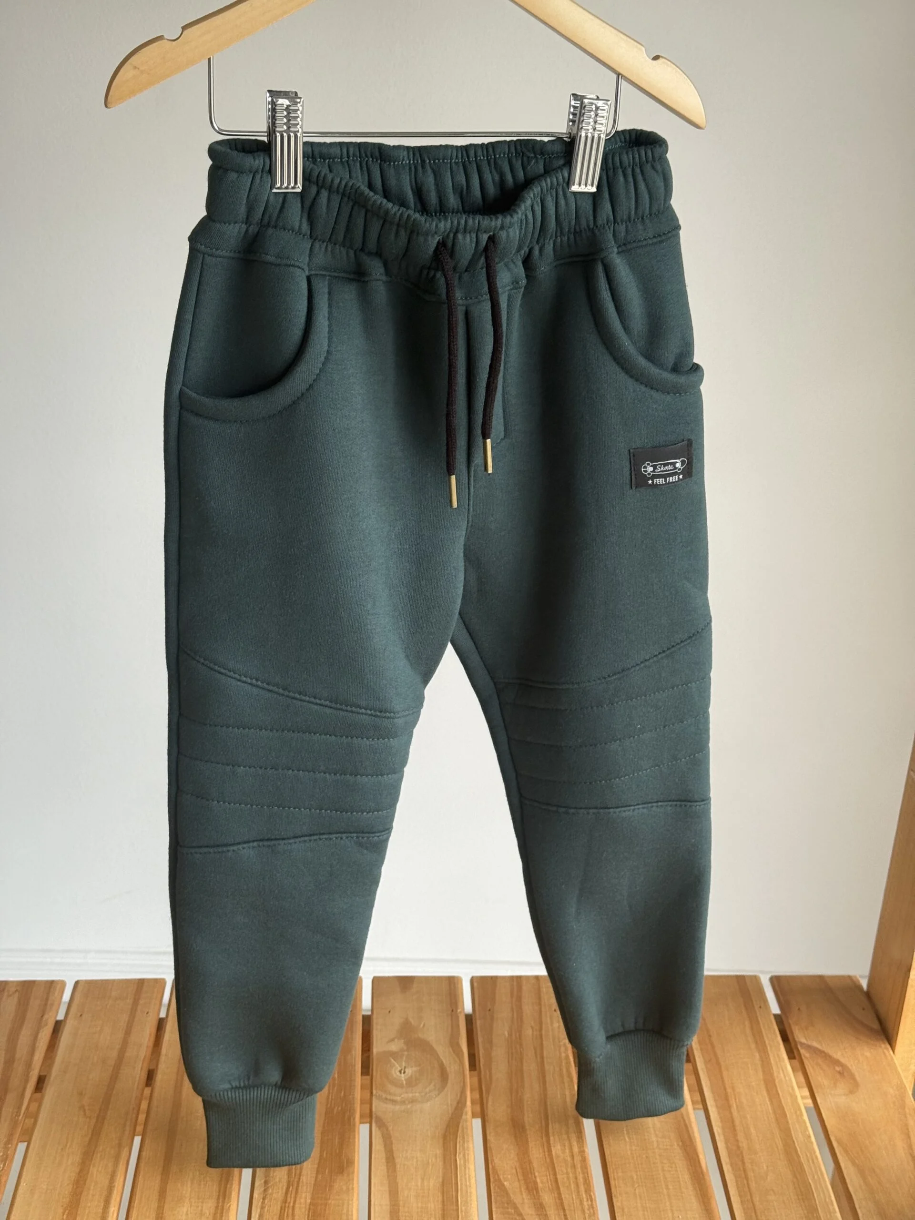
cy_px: 610
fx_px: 1692
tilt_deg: -22.4
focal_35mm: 48
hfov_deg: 30.3
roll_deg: -0.7
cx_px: 458
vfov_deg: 39.7
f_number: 1.78
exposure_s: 1/116
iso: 100
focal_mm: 6.76
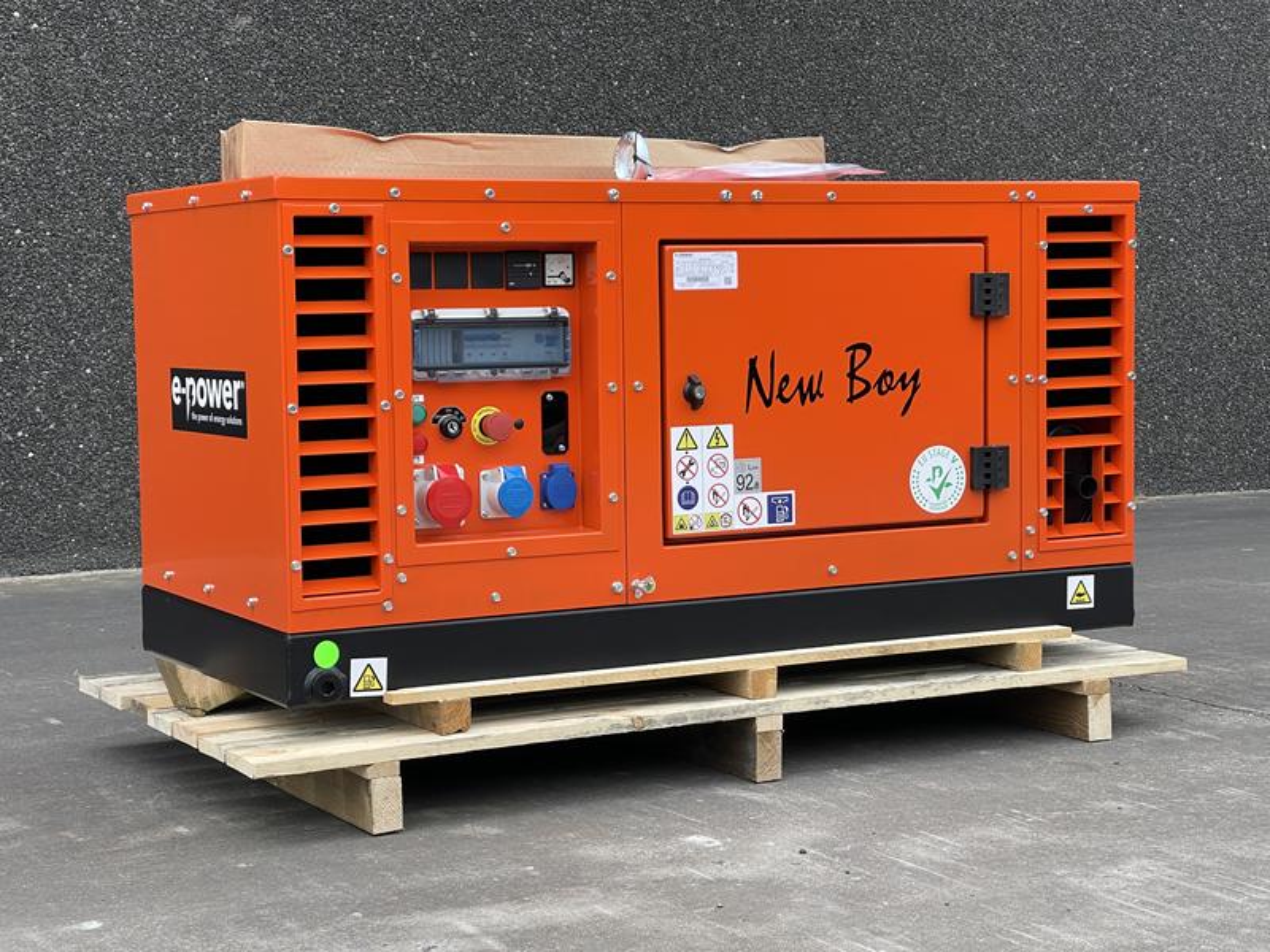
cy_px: 476
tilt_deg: -4.0
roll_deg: +1.6
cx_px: 635
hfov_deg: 30.3
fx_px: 2348
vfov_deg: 22.9
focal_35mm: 64
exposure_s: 1/285
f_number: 2.2
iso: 20
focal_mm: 7.5
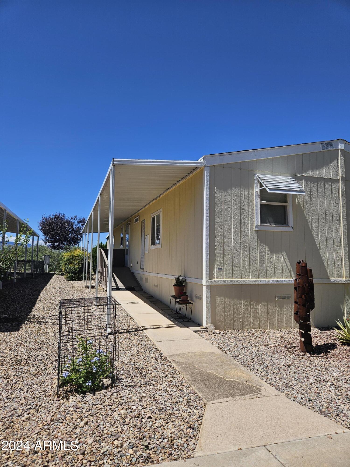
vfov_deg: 73.9
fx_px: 310
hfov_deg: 58.9
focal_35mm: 23
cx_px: 175
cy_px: 234
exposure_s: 1/2600
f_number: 1.8
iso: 25
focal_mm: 5.4
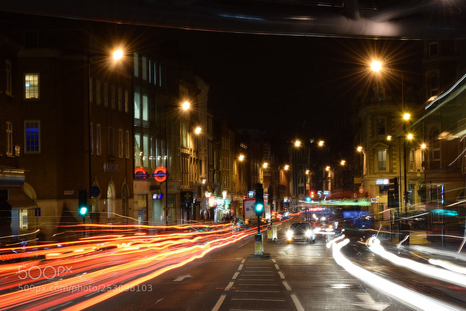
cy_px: 156
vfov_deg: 16.6
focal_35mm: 82
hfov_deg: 24.6
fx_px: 1068
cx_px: 233
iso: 100
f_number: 20
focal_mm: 55
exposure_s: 10
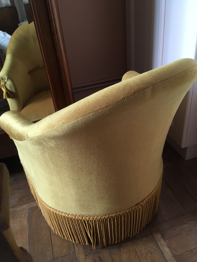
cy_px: 131
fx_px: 220
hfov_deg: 48.2
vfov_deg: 61.7
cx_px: 98
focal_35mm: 29
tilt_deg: -34.4
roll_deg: +7.0
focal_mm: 4.15
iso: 80
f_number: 2.2
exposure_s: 1/33
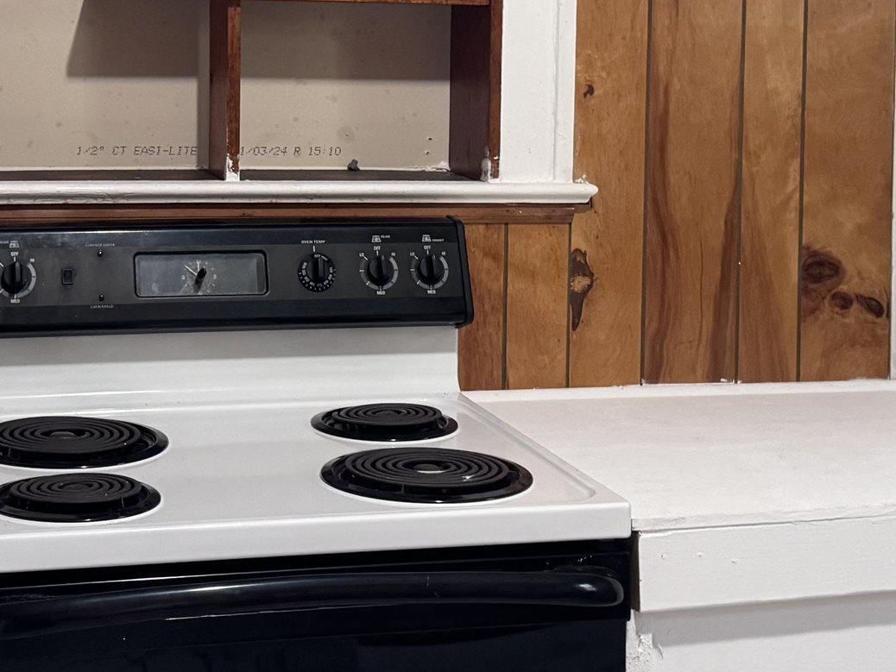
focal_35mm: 71
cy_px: 47
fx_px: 1838
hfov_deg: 27.2
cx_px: 304
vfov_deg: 20.3
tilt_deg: -1.4
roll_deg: -0.5
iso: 400
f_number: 1.78
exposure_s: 1/60
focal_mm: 6.76
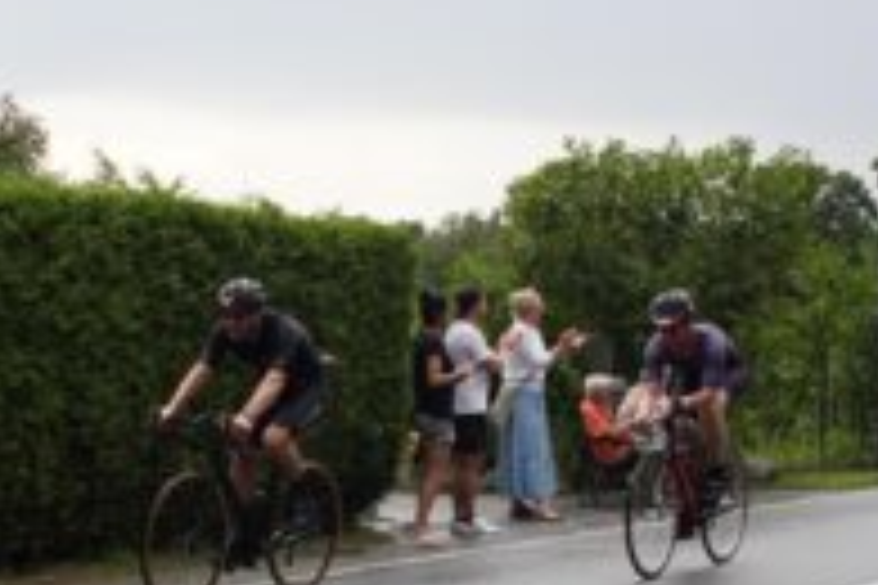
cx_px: 234
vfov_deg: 15.6
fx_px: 2097
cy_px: 556
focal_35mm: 86
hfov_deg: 23.4
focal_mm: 28
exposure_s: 1/640
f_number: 6.3
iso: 1600
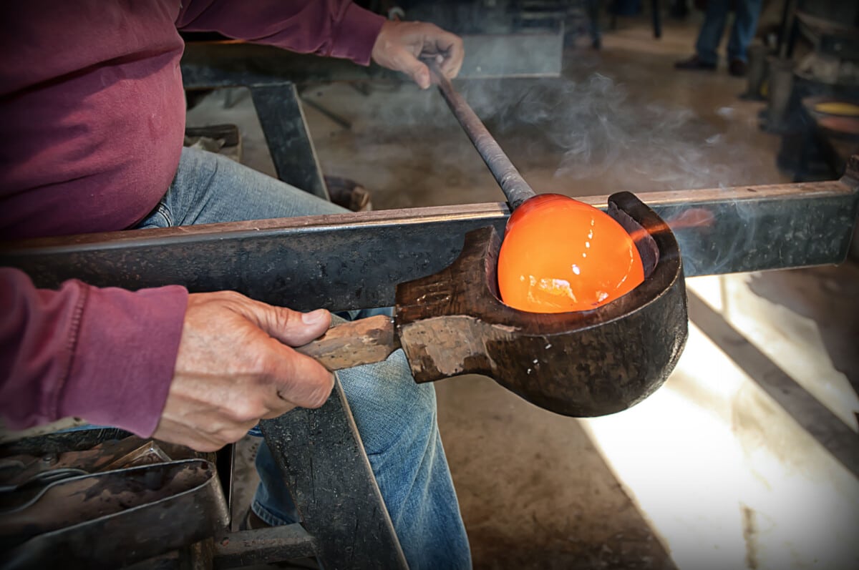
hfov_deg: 57.3
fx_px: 786
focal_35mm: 33
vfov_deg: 39.9
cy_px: 285
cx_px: 430
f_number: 4
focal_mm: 22
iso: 200
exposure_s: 1/60
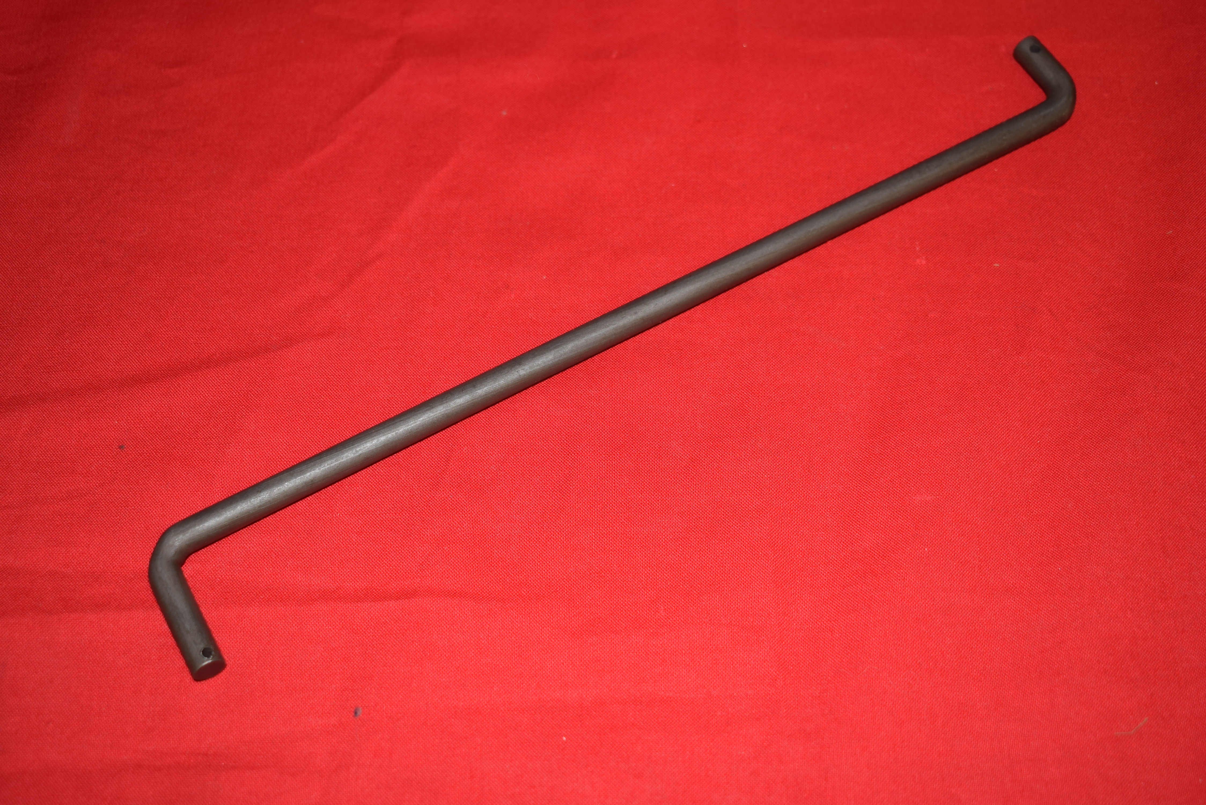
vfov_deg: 29.0
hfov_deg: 42.3
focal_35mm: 46
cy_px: 402
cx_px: 603
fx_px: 1558
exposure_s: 1/25
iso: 160
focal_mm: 31
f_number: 5
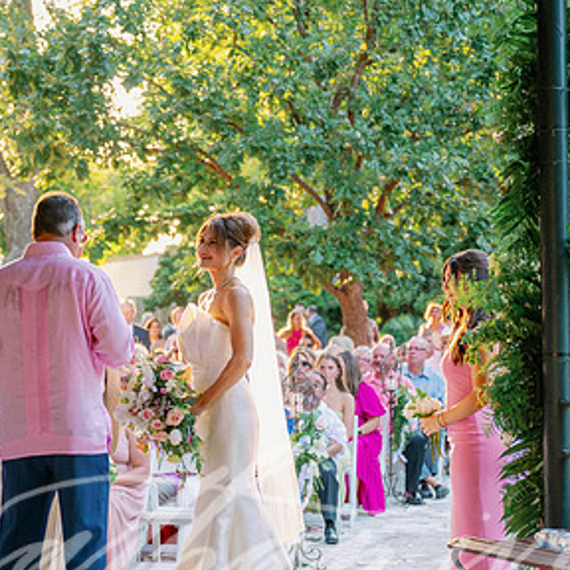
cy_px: 330
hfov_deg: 16.1
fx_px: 2012
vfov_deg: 16.1
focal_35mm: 108
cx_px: 190
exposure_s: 1/200
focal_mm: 63
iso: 320
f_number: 2.8
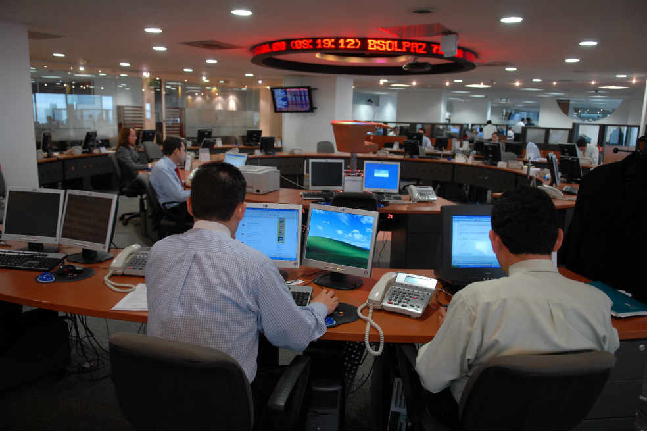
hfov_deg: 70.5
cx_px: 324
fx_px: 458
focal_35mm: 26
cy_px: 216
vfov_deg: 50.4
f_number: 2.8
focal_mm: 17
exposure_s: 1/30
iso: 400
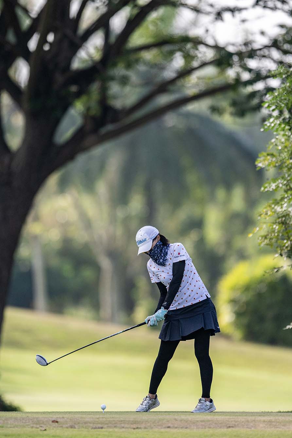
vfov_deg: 4.8
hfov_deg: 3.2
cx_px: 146
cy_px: 224
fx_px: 5242
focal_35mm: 431
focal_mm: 400
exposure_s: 1/4000
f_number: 2.8
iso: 500
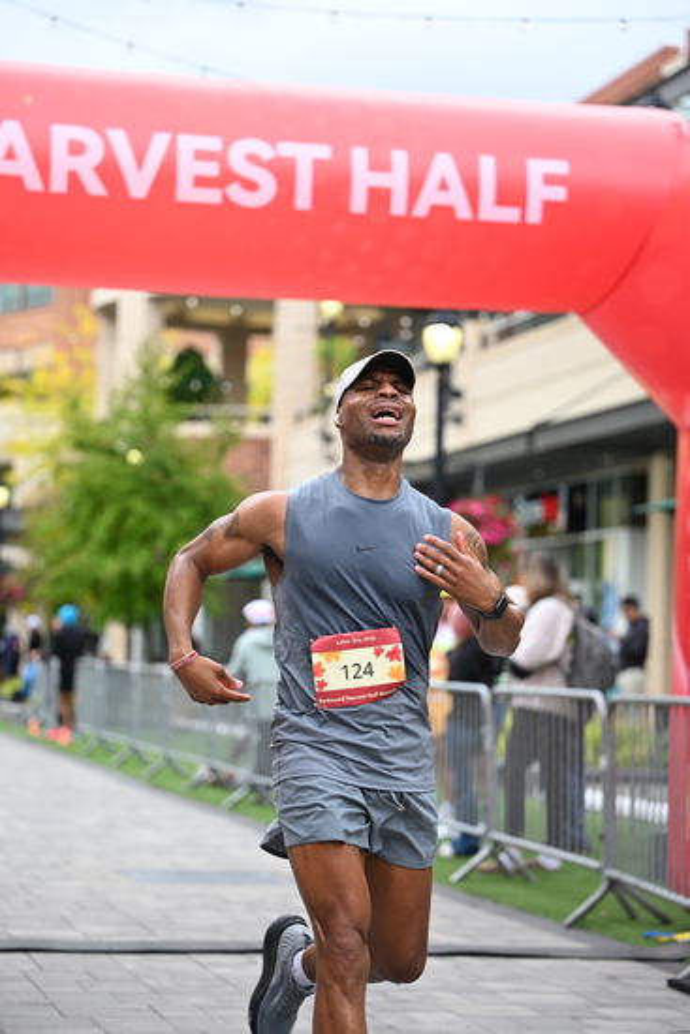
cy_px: 517
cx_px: 345
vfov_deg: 23.6
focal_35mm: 86
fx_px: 2471
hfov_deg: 15.9
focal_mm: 86
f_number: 2.8
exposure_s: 1/2000
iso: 640
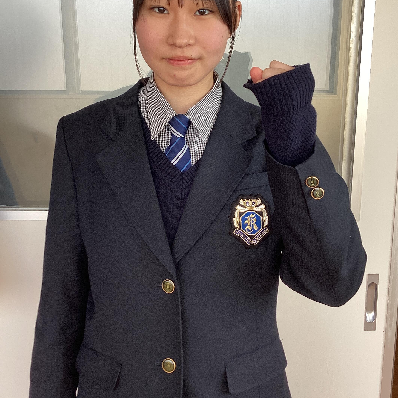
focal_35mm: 42
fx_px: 546
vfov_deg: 39.9
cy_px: 159
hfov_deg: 40.0
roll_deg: -0.6
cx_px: 190
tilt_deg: -13.0
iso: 50
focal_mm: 3.3
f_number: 2.4
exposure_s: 1/60
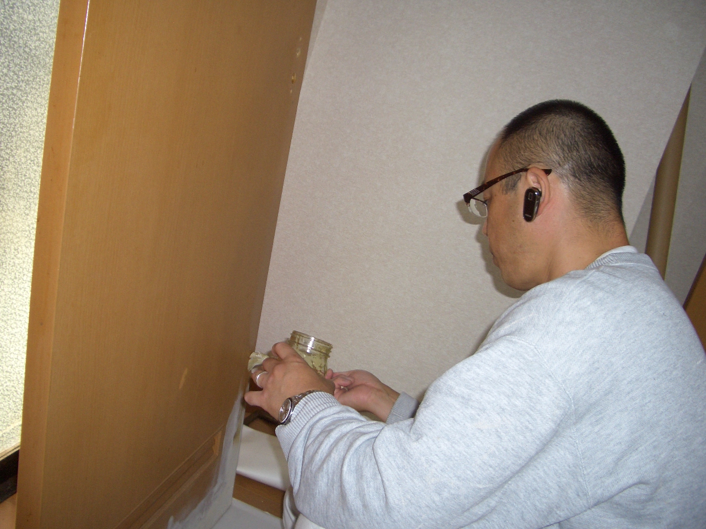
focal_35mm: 35
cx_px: 353
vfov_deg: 40.7
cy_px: 264
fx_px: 714
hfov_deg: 52.6
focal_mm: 5.8
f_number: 2.6
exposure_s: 1/60
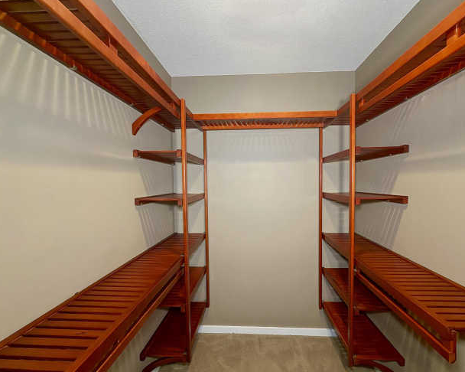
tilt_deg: -1.8
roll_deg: -0.1
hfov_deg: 96.7
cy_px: 190
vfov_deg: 84.0
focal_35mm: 15
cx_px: 245
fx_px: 206
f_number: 2.2
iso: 500
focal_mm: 2.22
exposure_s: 1/40
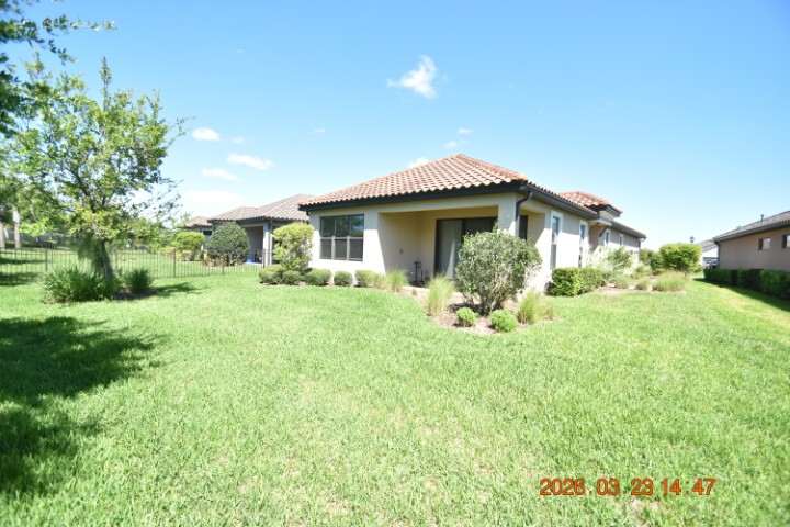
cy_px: 264
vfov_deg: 77.3
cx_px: 395
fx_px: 329
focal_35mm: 15
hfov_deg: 100.4
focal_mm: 10
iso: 800
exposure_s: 1/3000
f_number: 3.5
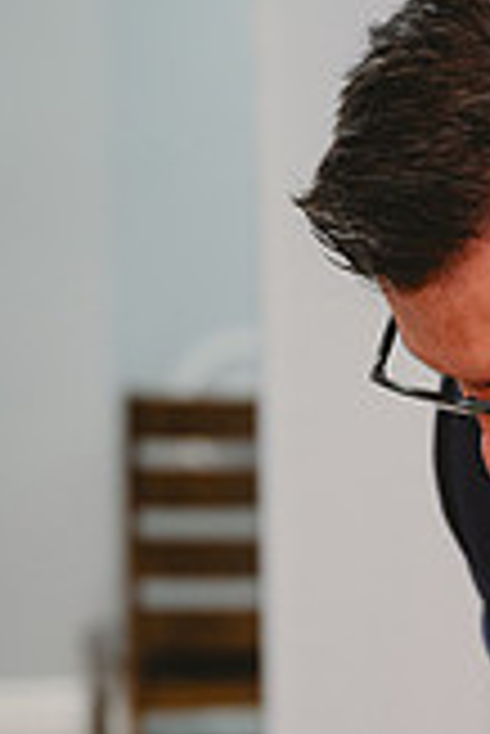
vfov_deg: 11.4
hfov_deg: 7.6
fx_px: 3647
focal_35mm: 179
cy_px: 675
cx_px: 524
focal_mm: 65
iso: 800
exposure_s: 1/200
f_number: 2.8
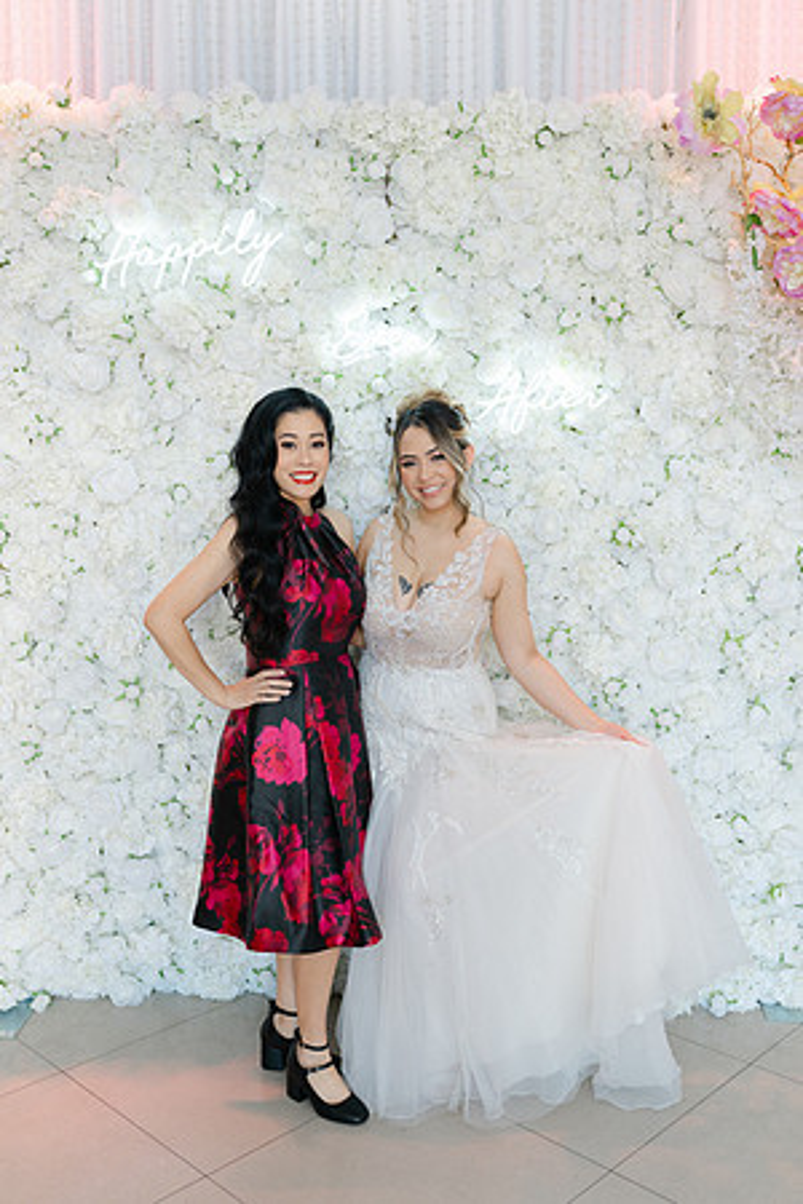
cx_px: 402
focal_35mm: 35
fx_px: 1171
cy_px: 602
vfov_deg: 54.4
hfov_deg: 37.9
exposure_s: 1/160
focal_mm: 35
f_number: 4
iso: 400
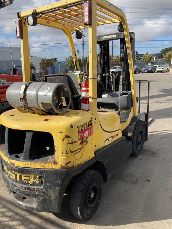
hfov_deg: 49.8
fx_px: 185
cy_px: 114
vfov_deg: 63.4
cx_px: 86
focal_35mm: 28
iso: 20
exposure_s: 1/1429
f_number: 1.8
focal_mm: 3.99
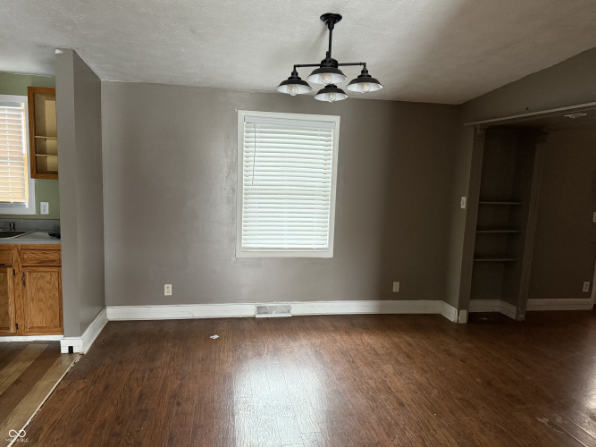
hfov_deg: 71.6
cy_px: 224
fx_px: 413
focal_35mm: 24
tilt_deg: -7.6
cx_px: 298
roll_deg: -2.6
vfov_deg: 56.8
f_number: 1.78
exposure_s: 1/60
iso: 640
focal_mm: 6.76
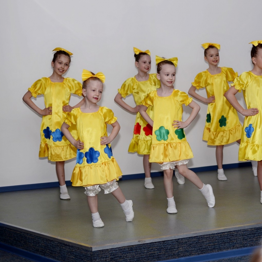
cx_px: 252
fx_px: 711
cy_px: 92
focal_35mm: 83
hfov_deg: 20.3
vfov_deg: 20.8
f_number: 2.5
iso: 100
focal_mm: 50
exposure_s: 1/125
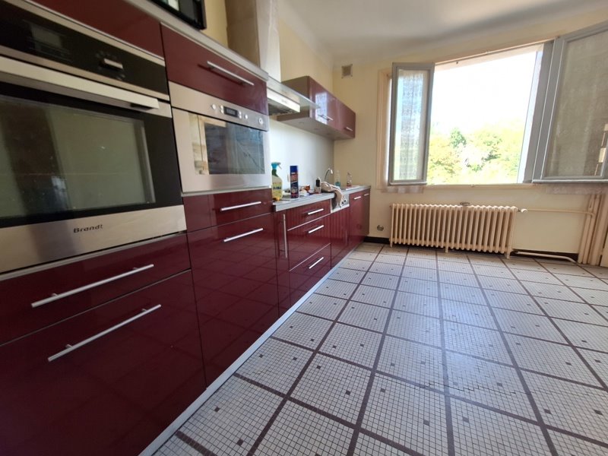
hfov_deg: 106.2
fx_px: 228
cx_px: 304
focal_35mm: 13
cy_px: 228
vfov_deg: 89.9
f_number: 2.2
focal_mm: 1.74
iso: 40
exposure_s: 1/50
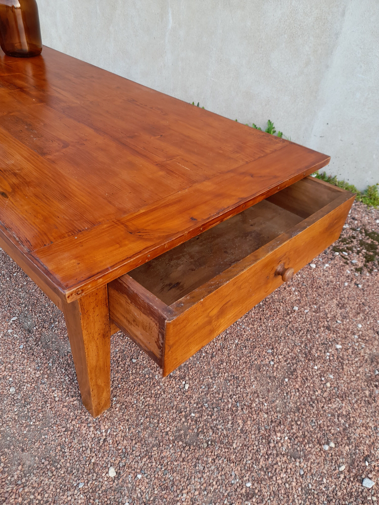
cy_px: 252
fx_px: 365
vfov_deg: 69.4
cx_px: 190
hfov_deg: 54.9
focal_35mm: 25
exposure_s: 1/100
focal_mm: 4.6
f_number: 2
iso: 25
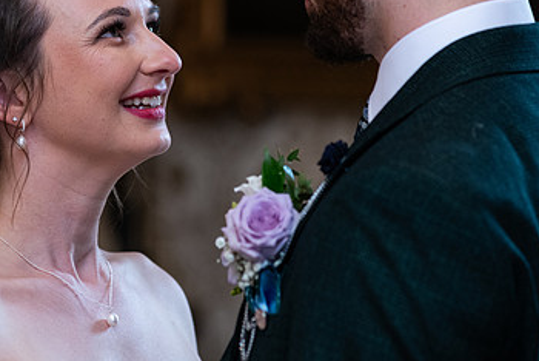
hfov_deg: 8.6
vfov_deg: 5.7
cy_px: 118
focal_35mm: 240
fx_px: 3596
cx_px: 200
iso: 800
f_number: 3.5
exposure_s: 1/160
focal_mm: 145
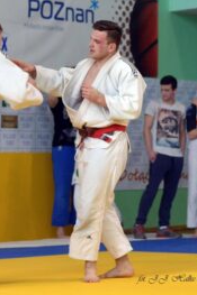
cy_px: 148
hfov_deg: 12.0
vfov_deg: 18.0
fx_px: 937
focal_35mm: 114
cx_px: 97
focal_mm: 50
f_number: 2.5
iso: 1000
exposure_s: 1/800
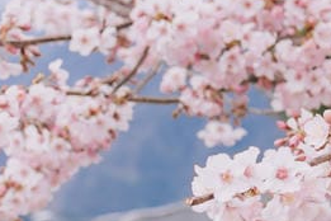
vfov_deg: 8.4
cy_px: -97
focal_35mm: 161
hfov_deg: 11.1
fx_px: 1480
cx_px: 751
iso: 100
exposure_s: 1/800
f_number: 4
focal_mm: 35
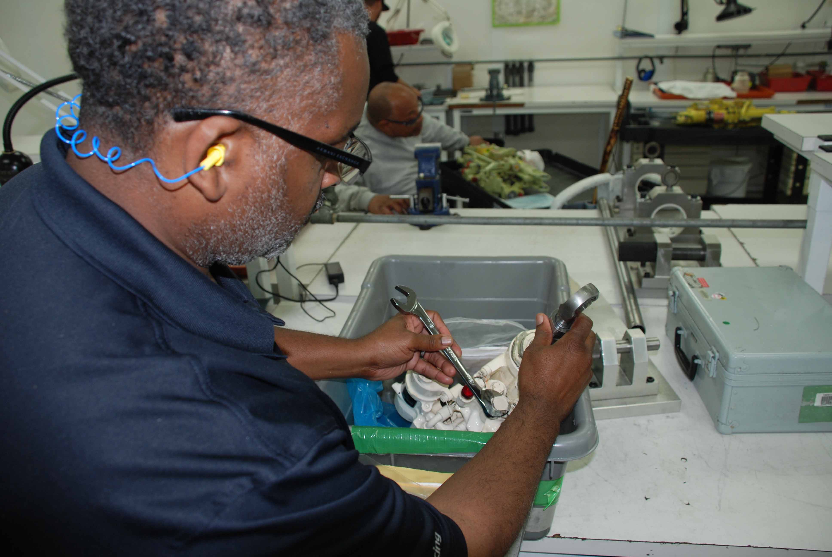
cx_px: 416
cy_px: 278
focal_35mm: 30
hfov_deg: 61.9
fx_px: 694
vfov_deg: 43.7
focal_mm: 20
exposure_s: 1/60
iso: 200
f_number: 3.8
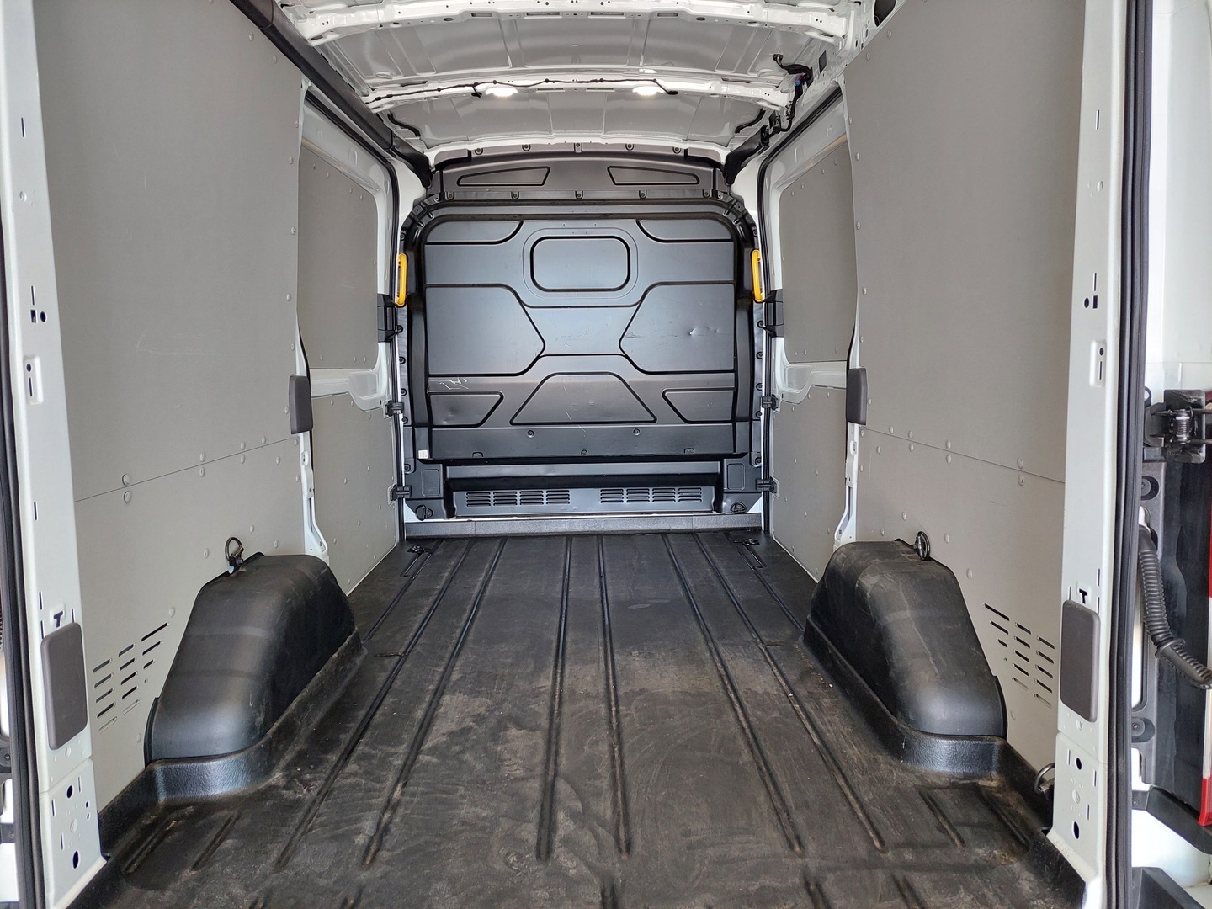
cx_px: 606
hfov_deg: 71.6
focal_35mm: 24
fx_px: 840
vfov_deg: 56.8
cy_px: 454
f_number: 1.8
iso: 125
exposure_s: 1/60
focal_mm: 5.23
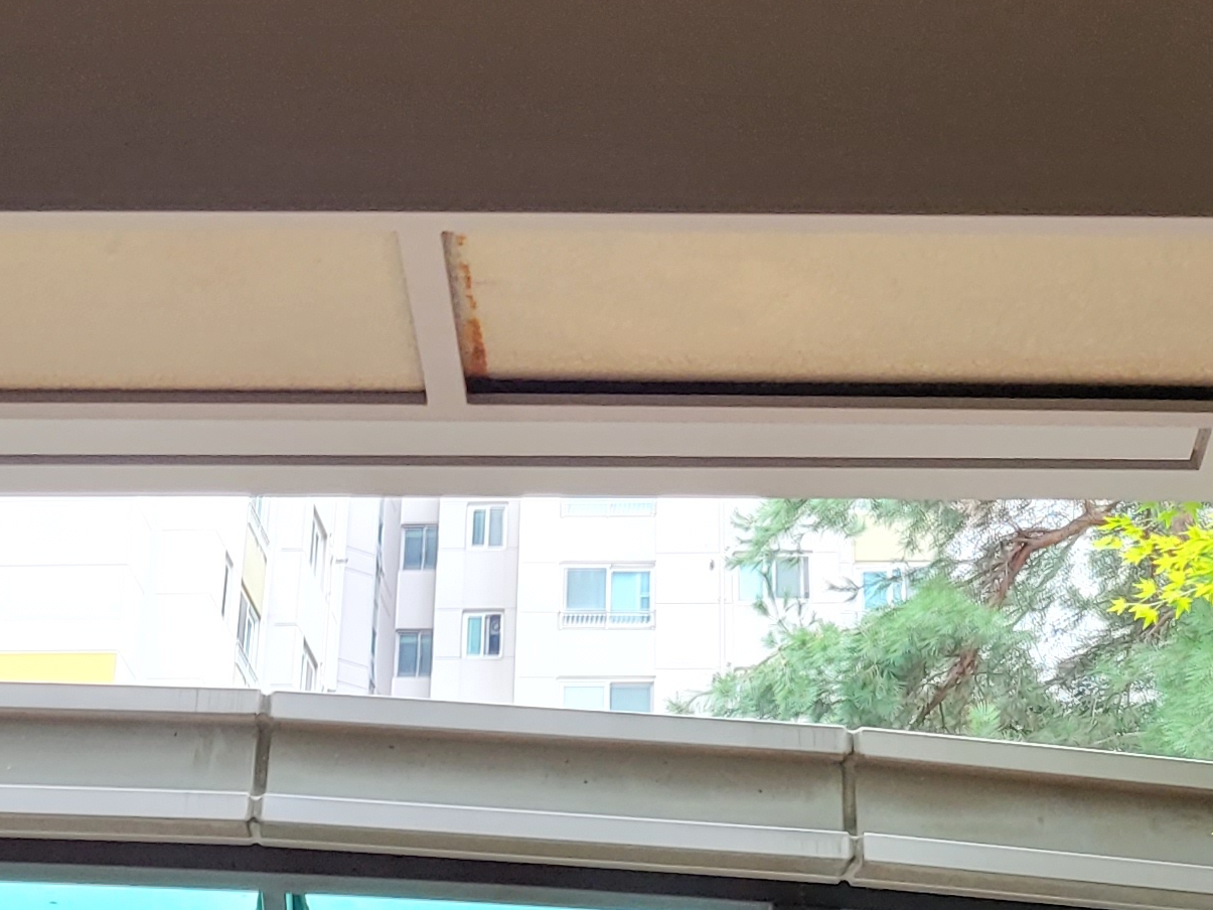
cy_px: -165
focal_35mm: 87
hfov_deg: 22.5
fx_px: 3049
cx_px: 463
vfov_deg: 16.3
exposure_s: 1/60
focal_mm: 5.4
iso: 160
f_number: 1.8
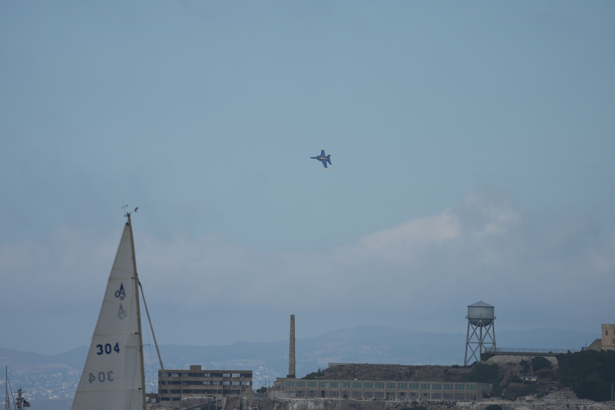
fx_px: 6833
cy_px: 205
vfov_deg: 3.4
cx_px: 308
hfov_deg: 5.2
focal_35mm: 400
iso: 400
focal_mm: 400
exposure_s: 1/4000
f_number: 4.5
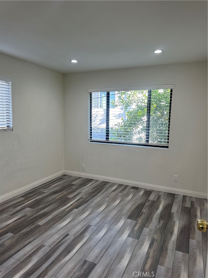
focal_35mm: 24
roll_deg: -1.9
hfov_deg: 56.8
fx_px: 192
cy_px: 139
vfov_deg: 71.6
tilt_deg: -5.2
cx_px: 104
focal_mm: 6.86
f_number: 1.78
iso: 100
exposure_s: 1/166
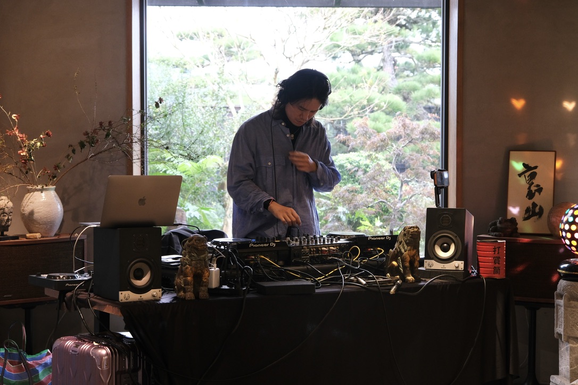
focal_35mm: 67
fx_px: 1076
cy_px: 192
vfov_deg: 20.3
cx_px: 289
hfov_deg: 30.1
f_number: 4
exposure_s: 1/60
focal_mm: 44.7
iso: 1000
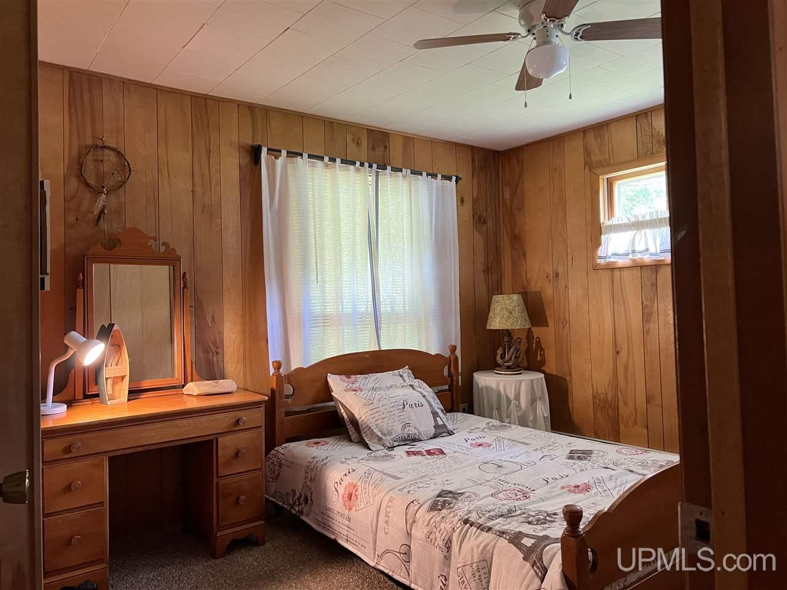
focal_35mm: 26
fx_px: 591
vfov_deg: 53.1
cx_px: 394
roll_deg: +1.5
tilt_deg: +2.1
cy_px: 295
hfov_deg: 67.3
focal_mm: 5.7
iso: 160
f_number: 1.5
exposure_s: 1/60
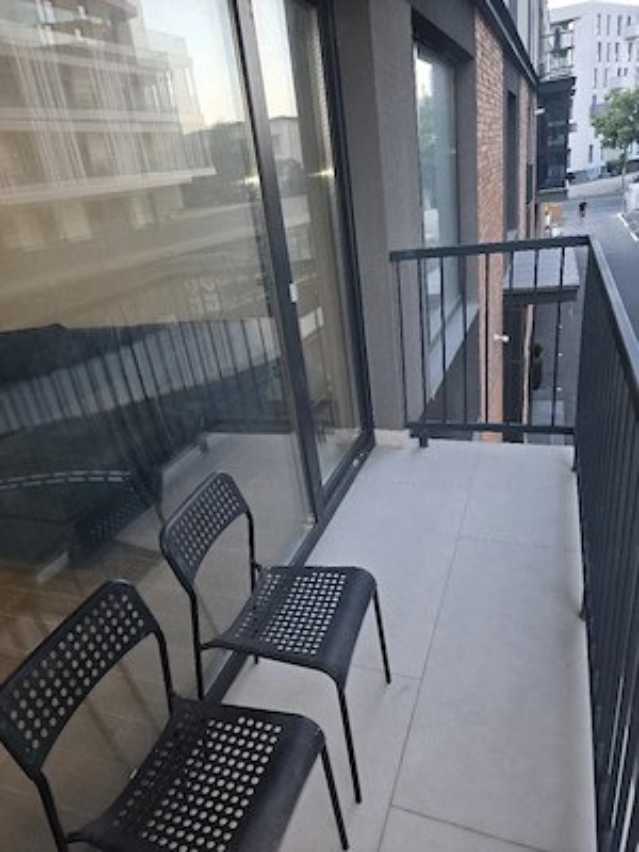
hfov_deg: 58.9
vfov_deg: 73.9
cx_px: 320
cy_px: 426
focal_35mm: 23
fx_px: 566
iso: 100
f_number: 1.7
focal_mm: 6.3
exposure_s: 1/25.1
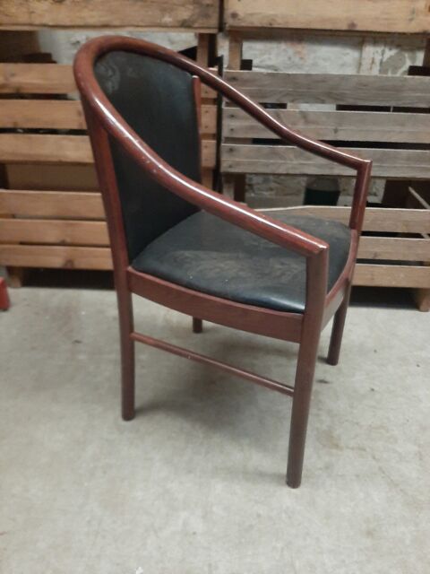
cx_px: 215
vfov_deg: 67.3
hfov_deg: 53.1
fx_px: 431
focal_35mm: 26
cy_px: 287
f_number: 1.7
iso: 1250
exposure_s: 1/10
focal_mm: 3.93
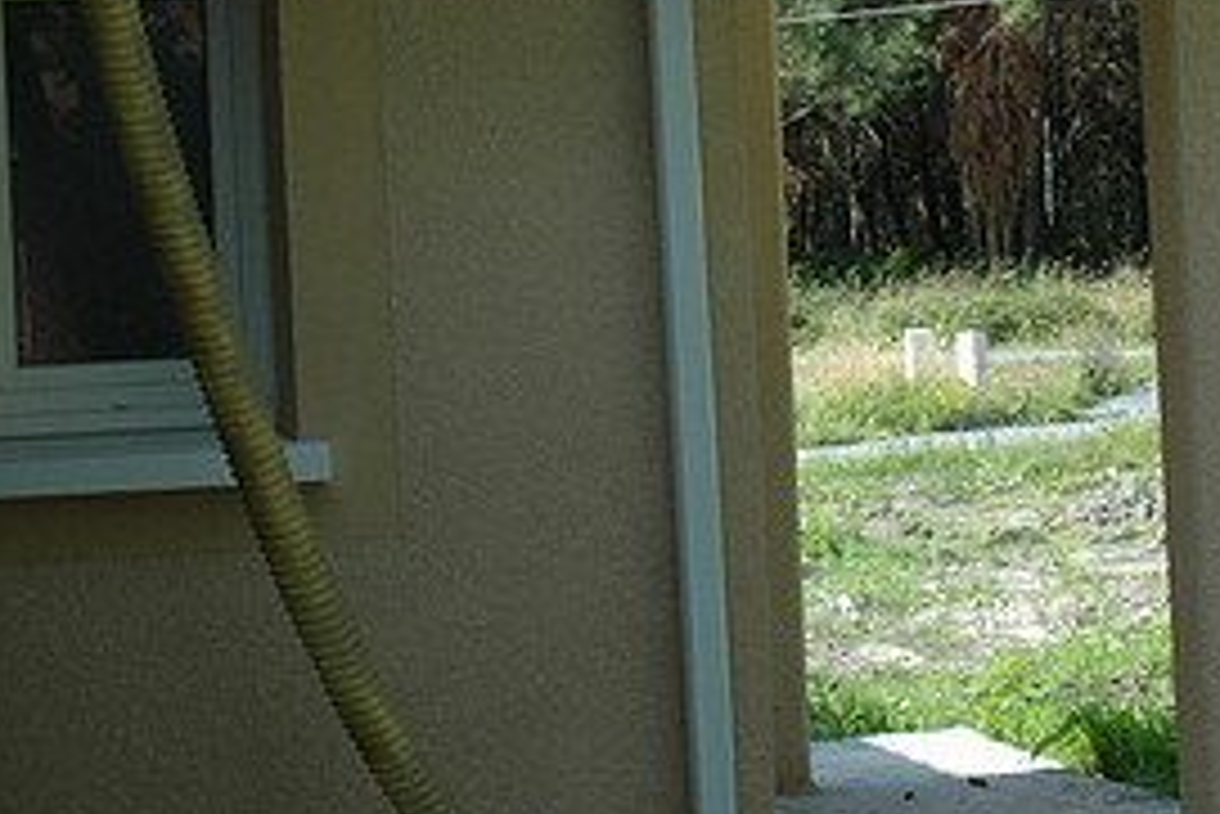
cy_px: 225
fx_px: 3696
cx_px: 495
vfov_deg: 12.6
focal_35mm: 109
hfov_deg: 18.7
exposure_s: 1/320
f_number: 9
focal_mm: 34
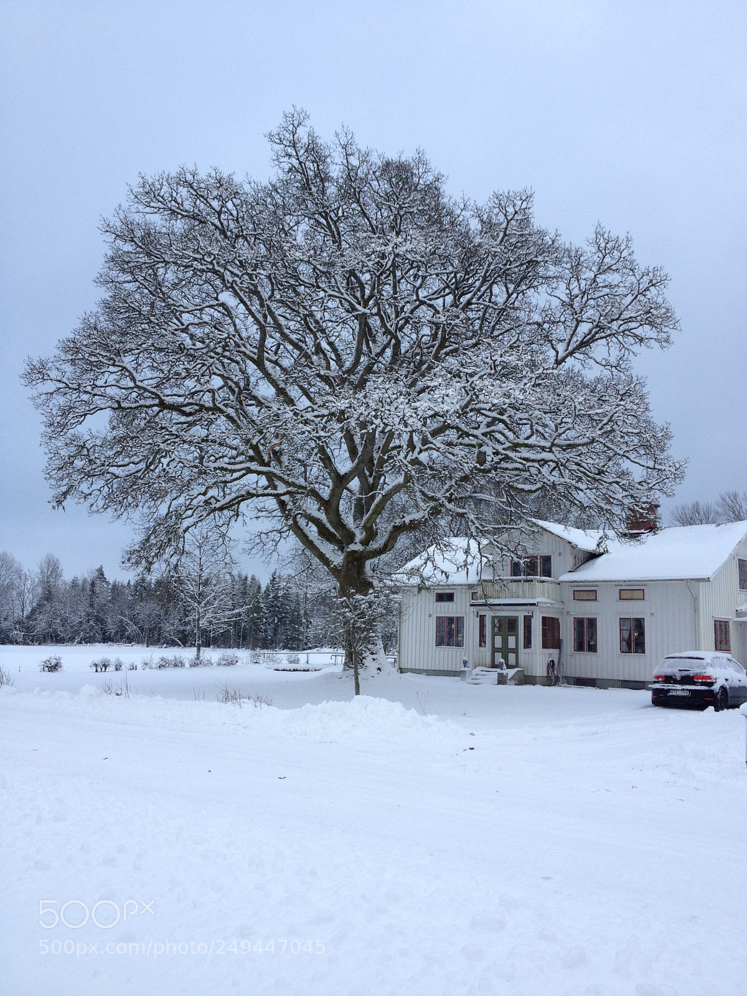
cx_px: 374
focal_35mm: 35
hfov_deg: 40.7
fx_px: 1007
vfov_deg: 52.6
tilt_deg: +9.6
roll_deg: -1.9
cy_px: 498
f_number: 2.4
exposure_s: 1/127
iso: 50
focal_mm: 4.28
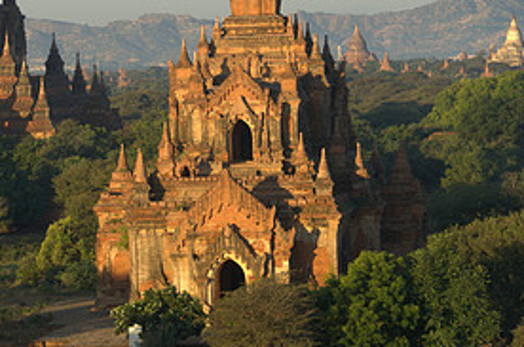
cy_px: 46
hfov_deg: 10.0
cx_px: 148
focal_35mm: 205
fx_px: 2979
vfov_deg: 6.7
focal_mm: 65
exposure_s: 1/200
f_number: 5
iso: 100
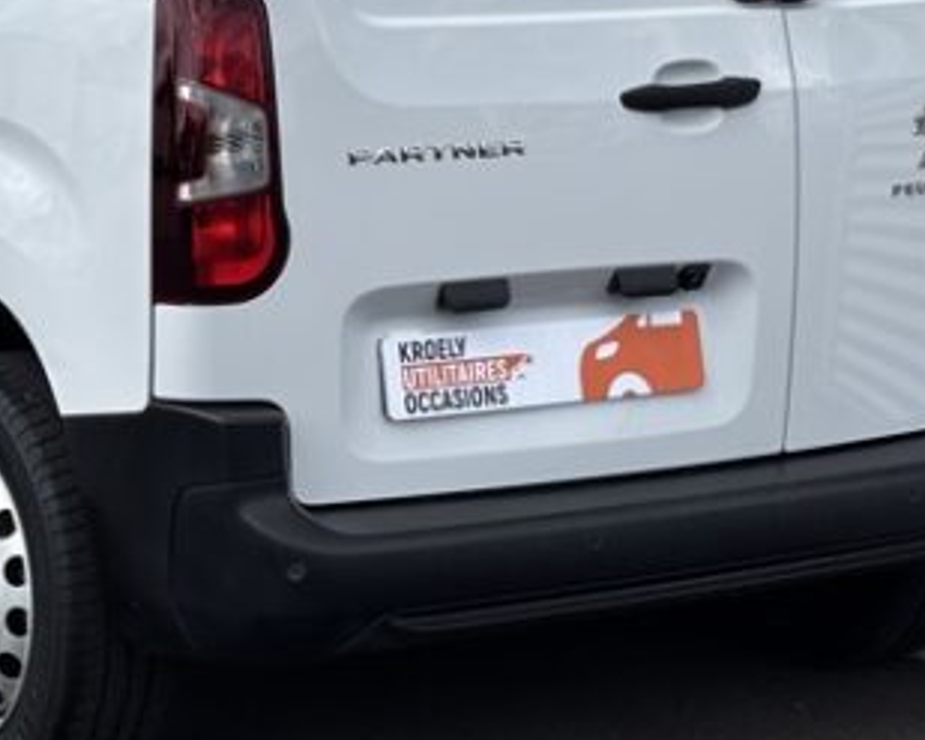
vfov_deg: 12.2
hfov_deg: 15.2
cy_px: 147
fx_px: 3448
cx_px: 192
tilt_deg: -6.0
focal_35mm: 126
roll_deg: +0.3
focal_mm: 5.96
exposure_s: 1/2342
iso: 32
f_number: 1.6
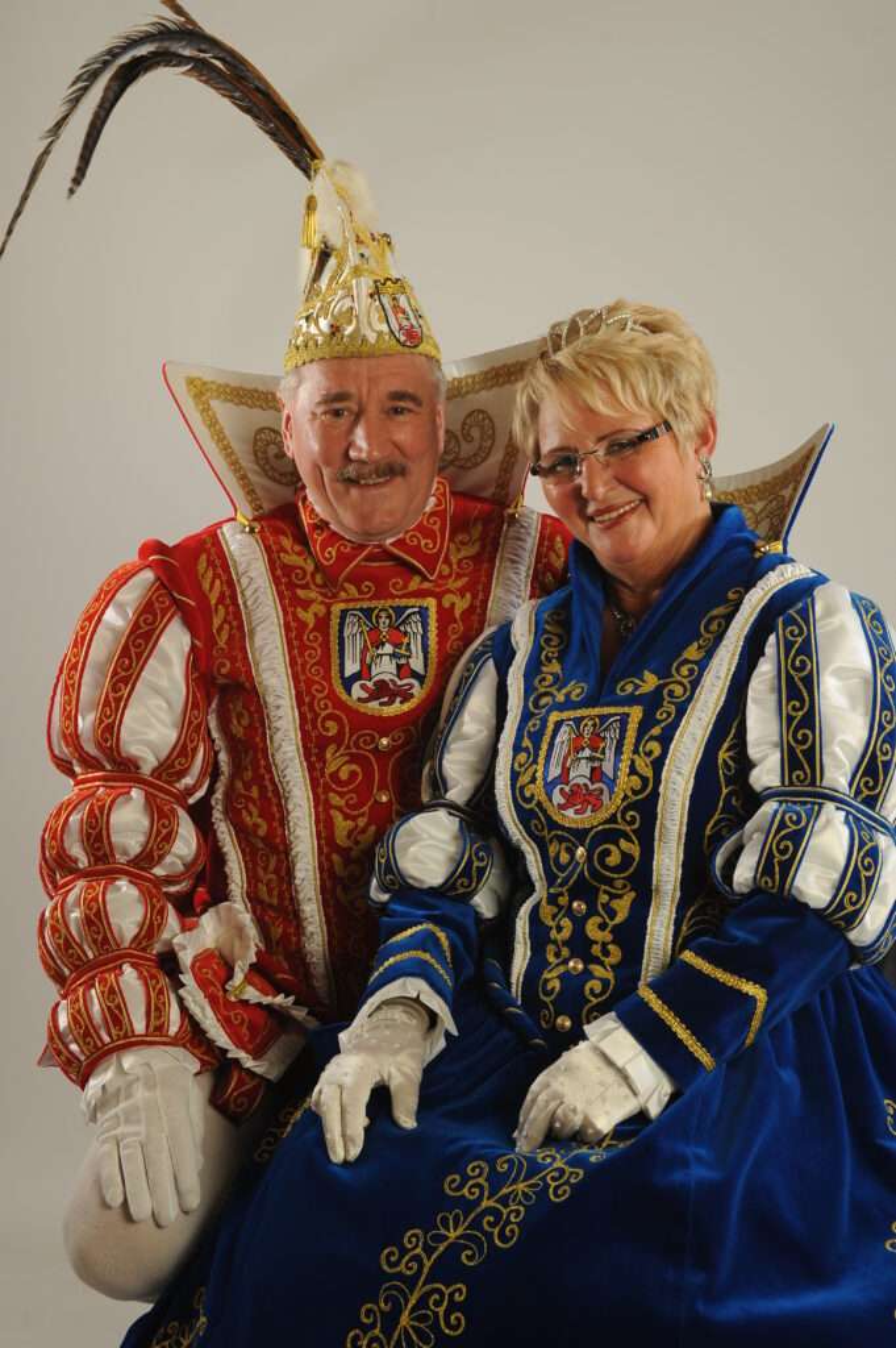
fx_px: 2318
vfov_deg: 32.4
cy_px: 674
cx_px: 448
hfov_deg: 21.9
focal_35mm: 62
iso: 200
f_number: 10
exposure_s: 1/200
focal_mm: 62
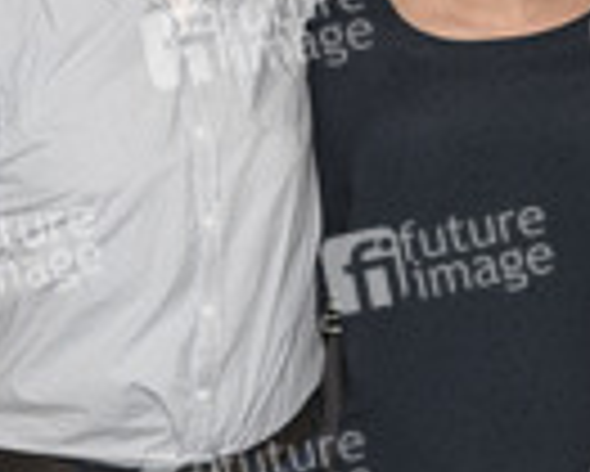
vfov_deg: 11.1
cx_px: 318
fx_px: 2429
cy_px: 148
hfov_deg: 13.8
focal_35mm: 139
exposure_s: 1/200
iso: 1250
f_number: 5.6
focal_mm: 43
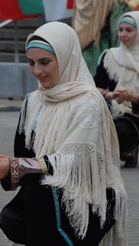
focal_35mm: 342
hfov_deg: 3.6
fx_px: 2237
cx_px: 33
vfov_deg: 6.3
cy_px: 147
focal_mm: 120
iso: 1250
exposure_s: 1/500
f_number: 5.6
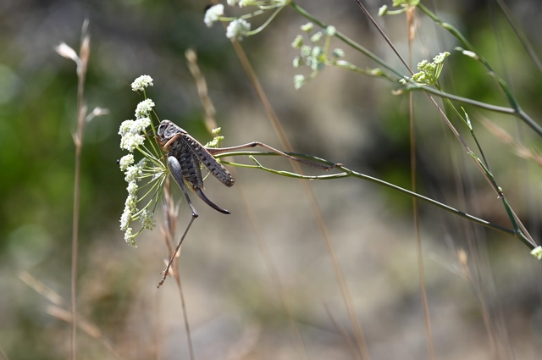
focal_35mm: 400
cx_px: 271
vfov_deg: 3.4
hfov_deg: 5.2
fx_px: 6015
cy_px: 180
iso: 1000
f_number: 11
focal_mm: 400
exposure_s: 1/800
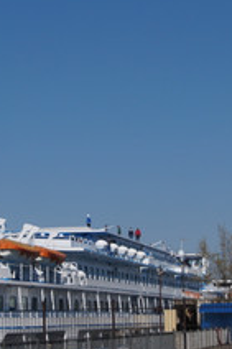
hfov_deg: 10.8
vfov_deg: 16.1
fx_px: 1230
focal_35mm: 127
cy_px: 221
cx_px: 94
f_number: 7.1
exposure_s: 1/800
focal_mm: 28
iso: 100
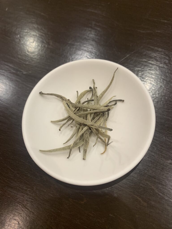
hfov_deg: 53.1
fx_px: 172
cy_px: 114
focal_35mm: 26
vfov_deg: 67.3
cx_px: 86
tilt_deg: -67.3
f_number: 1.8
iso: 80
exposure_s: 1/100
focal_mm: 4.25
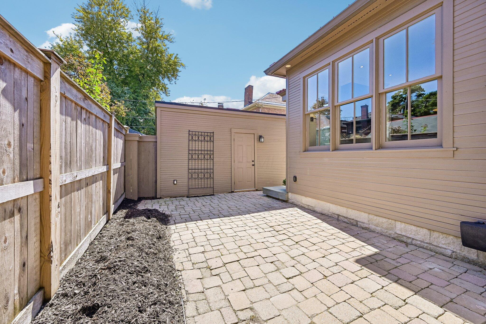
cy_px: 162
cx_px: 243
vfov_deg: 81.2
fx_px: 189
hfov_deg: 104.3
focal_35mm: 14
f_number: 8
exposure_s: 1/800
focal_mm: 14
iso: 500
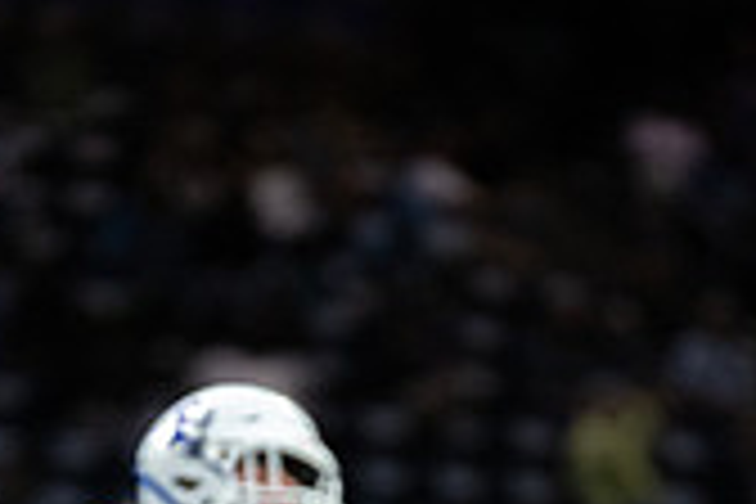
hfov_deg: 3.0
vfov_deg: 2.0
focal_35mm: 691
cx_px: 194
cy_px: 853
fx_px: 14510
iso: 5000
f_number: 2.8
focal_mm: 200
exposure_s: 1/1250
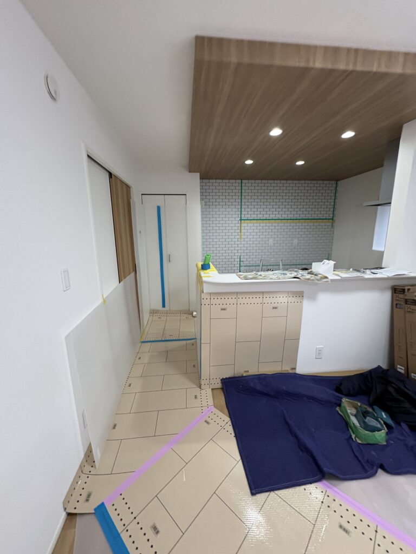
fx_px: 224
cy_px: 277
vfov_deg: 102.1
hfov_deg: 85.7
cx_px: 208
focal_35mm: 14
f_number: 2.2
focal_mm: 2.22
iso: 250
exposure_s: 1/100
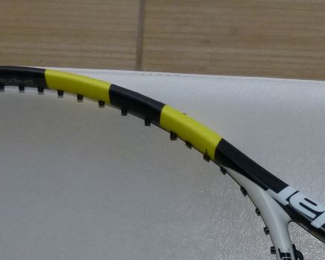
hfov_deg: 14.9
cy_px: 209
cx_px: 286
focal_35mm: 128
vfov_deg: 12.0
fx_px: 1231
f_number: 3
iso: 200
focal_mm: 5.9
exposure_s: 1/60
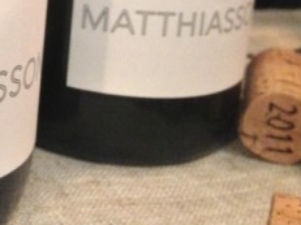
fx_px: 817
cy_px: -70
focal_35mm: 94
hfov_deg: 19.8
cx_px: -50
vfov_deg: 15.0
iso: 400
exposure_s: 1/17
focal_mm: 4.28
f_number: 2.4
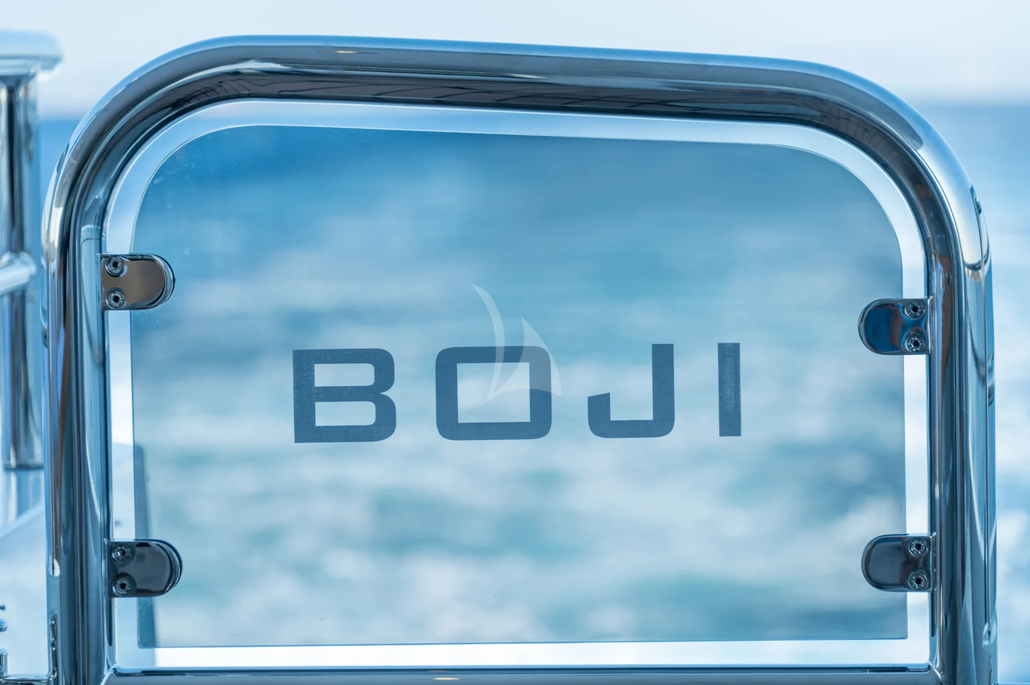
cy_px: 342
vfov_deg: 8.1
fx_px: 4860
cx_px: 515
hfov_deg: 12.1
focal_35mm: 170
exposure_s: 1/200
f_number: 6.3
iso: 100
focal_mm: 170
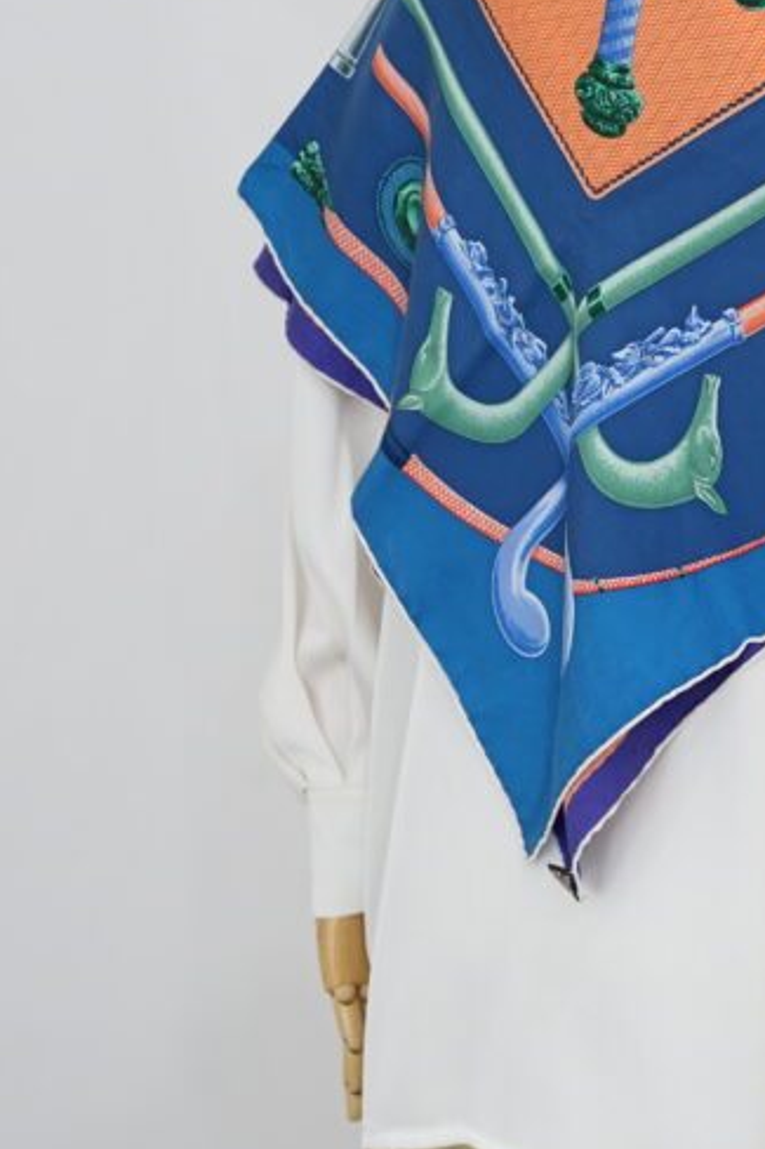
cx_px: 761
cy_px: 417
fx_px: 3349
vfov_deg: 19.4
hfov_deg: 12.9
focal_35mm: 105
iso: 640
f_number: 6.3
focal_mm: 50
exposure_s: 1/10
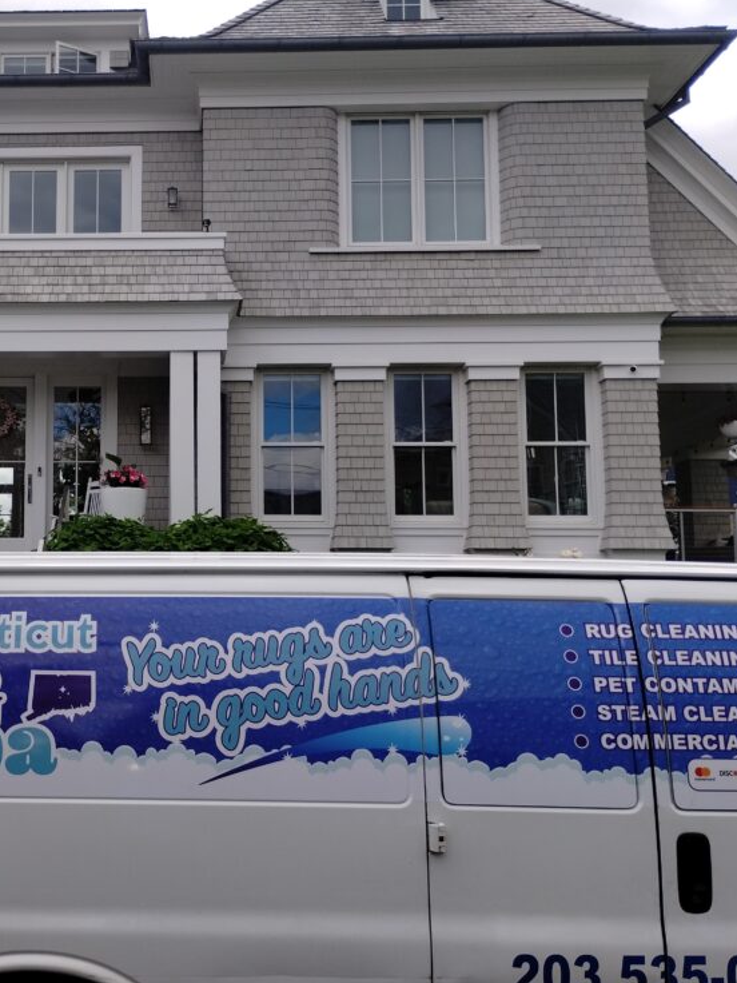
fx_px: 1107
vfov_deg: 47.9
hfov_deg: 35.4
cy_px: 506
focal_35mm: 39
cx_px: 127
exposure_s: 1/466
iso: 100
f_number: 1.8
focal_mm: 4.27
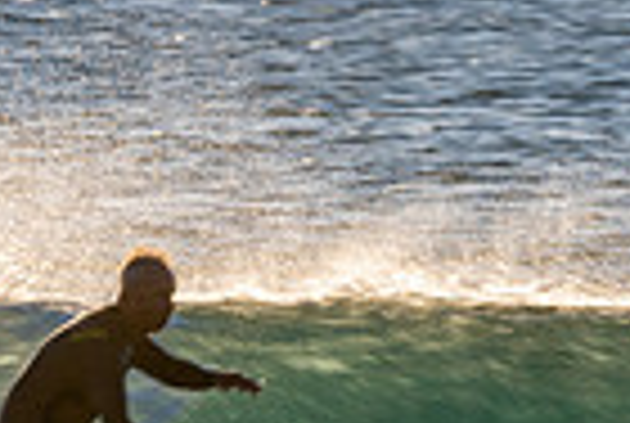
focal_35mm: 2199
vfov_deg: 0.6
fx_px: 38564
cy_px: 398
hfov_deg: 0.9
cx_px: 52
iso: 64
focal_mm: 500
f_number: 25
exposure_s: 1/60
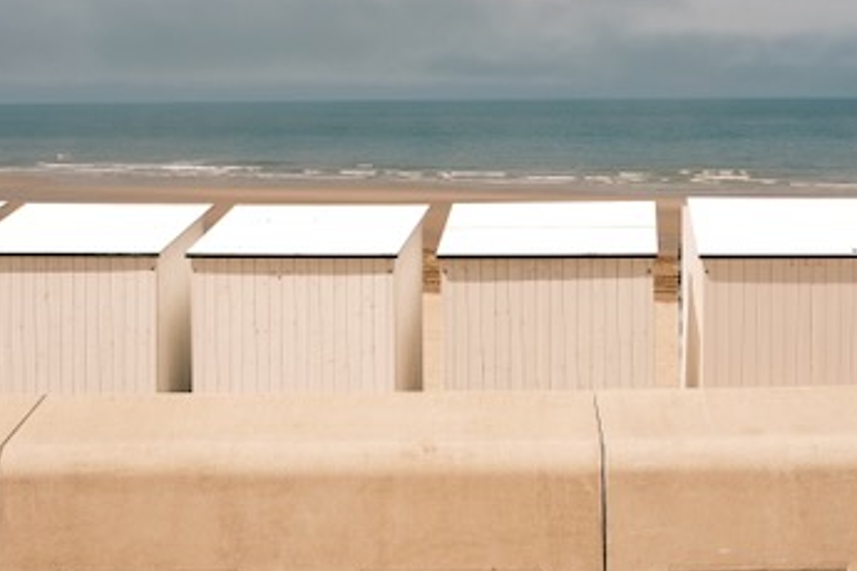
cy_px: 240
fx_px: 1809
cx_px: 551
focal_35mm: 76
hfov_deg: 26.5
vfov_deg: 17.9
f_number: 8
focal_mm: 27
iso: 80
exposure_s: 1/340
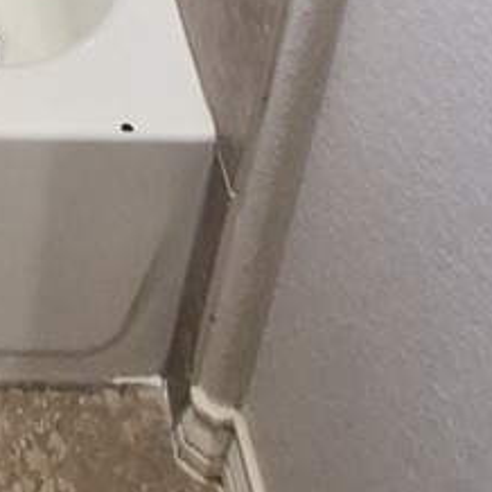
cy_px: -625
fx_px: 1222
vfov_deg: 15.3
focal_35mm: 76
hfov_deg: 21.2
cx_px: -95
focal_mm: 1.74
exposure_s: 1/60
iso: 320
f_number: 2.2
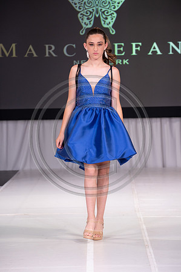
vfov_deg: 14.7
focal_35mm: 140
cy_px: 136
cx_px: 90
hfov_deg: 9.8
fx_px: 1058
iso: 2000
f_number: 5.6
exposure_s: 1/400
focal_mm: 140
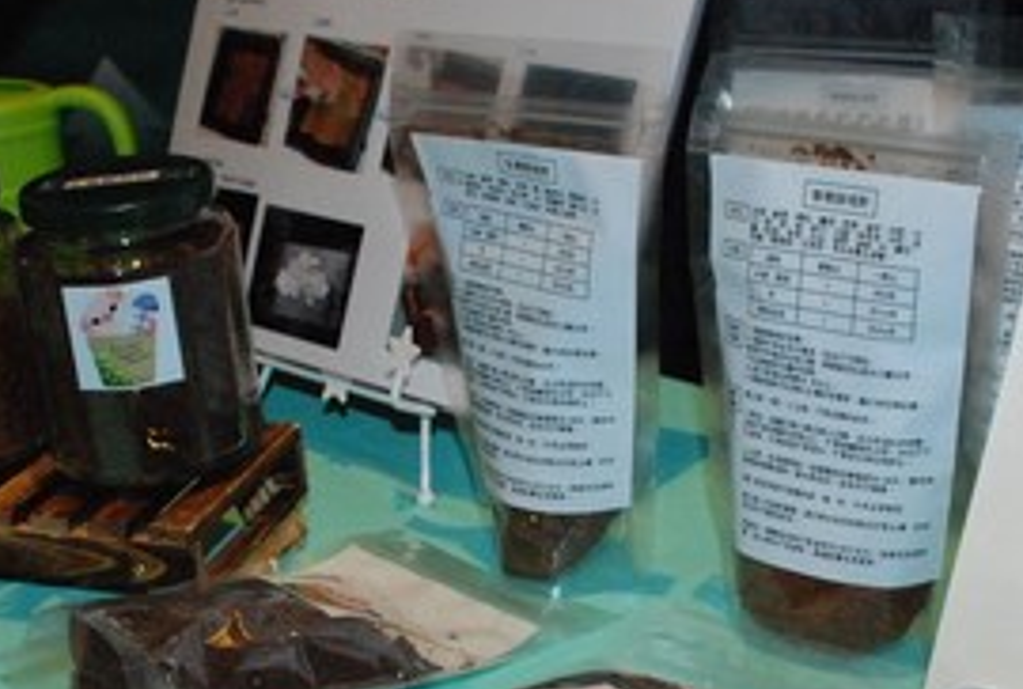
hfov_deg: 28.4
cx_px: 512
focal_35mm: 71
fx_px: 2024
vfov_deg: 19.1
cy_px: 575
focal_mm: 20
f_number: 5.6
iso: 1600
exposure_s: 1/60
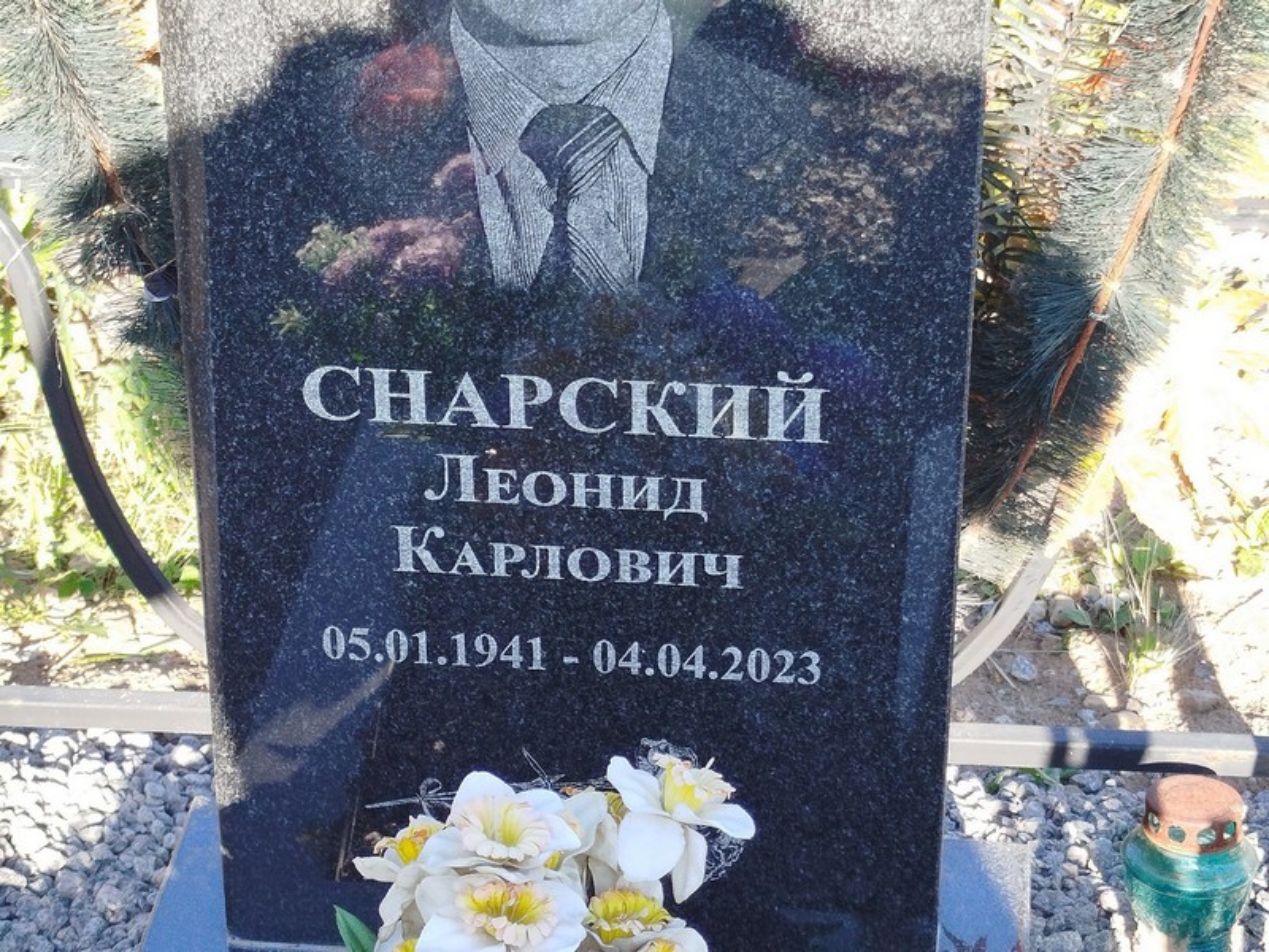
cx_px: 634
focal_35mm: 29
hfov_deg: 61.7
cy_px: 476
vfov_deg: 48.2
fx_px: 1063
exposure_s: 1/100
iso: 50
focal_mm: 5.31
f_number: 1.7
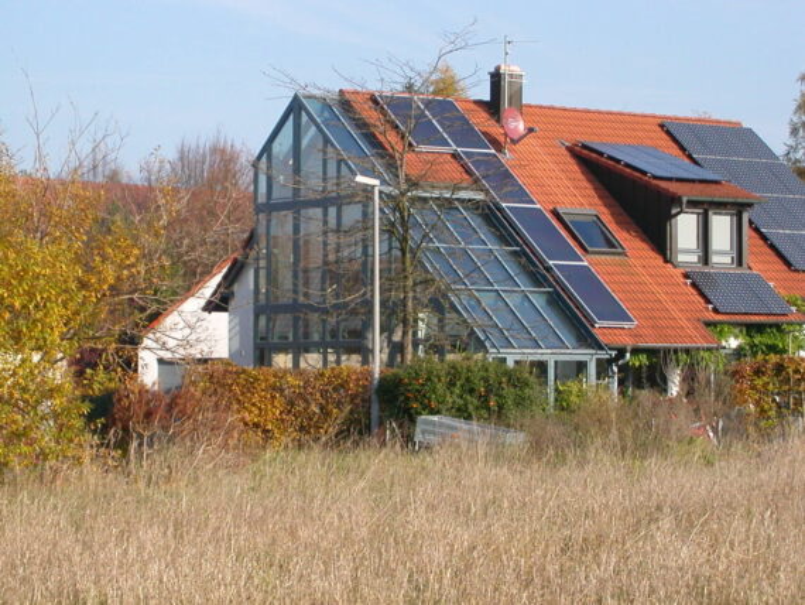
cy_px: 302
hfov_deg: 17.7
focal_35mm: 111
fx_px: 2582
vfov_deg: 13.4
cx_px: 402
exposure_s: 1/325
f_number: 4.8
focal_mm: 16.8
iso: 100
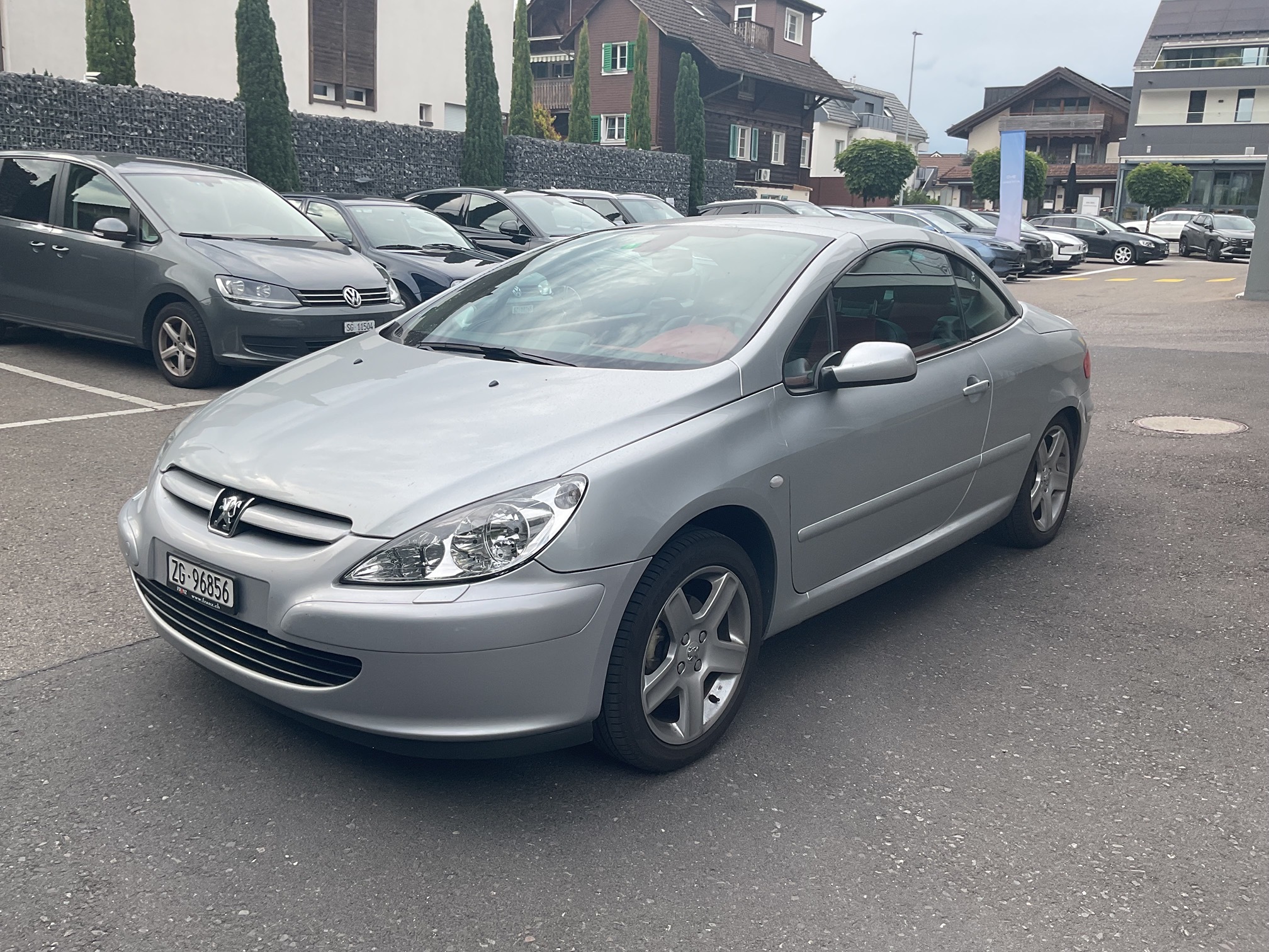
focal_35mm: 29
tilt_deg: -14.8
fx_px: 1063
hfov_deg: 61.7
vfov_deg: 48.2
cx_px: 634
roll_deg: -1.9
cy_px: 476
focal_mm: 3
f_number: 1.8
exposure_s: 1/613
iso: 16
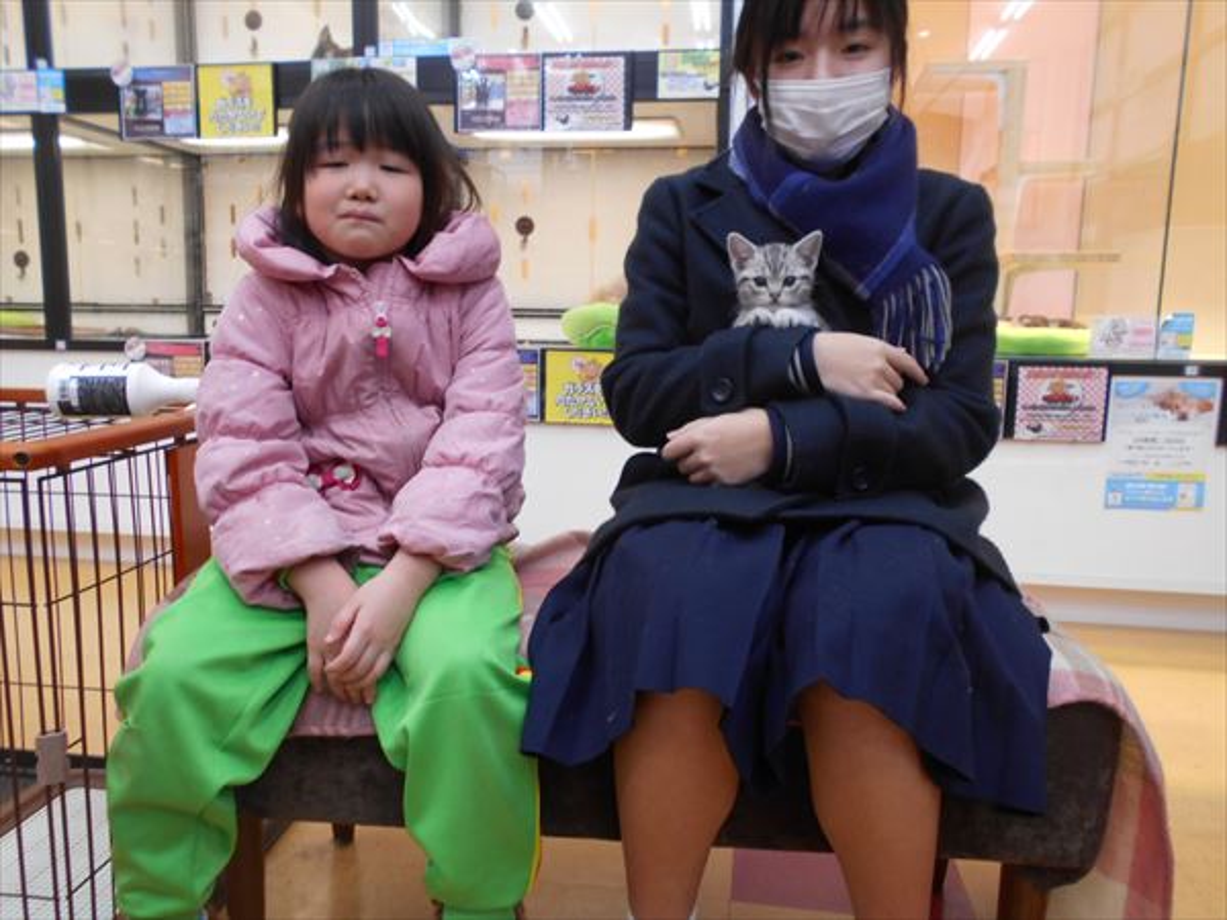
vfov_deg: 53.1
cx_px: 614
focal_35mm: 26
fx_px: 922
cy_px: 460
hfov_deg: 67.3
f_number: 3.2
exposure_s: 1/30
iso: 180
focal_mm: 4.6
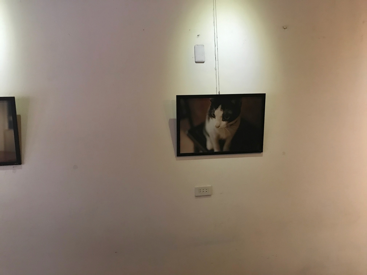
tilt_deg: +3.1
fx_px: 297
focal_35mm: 28
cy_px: 138
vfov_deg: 49.7
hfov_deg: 63.4
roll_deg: +3.0
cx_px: 184
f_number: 1.8
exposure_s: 1/15
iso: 80
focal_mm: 3.99
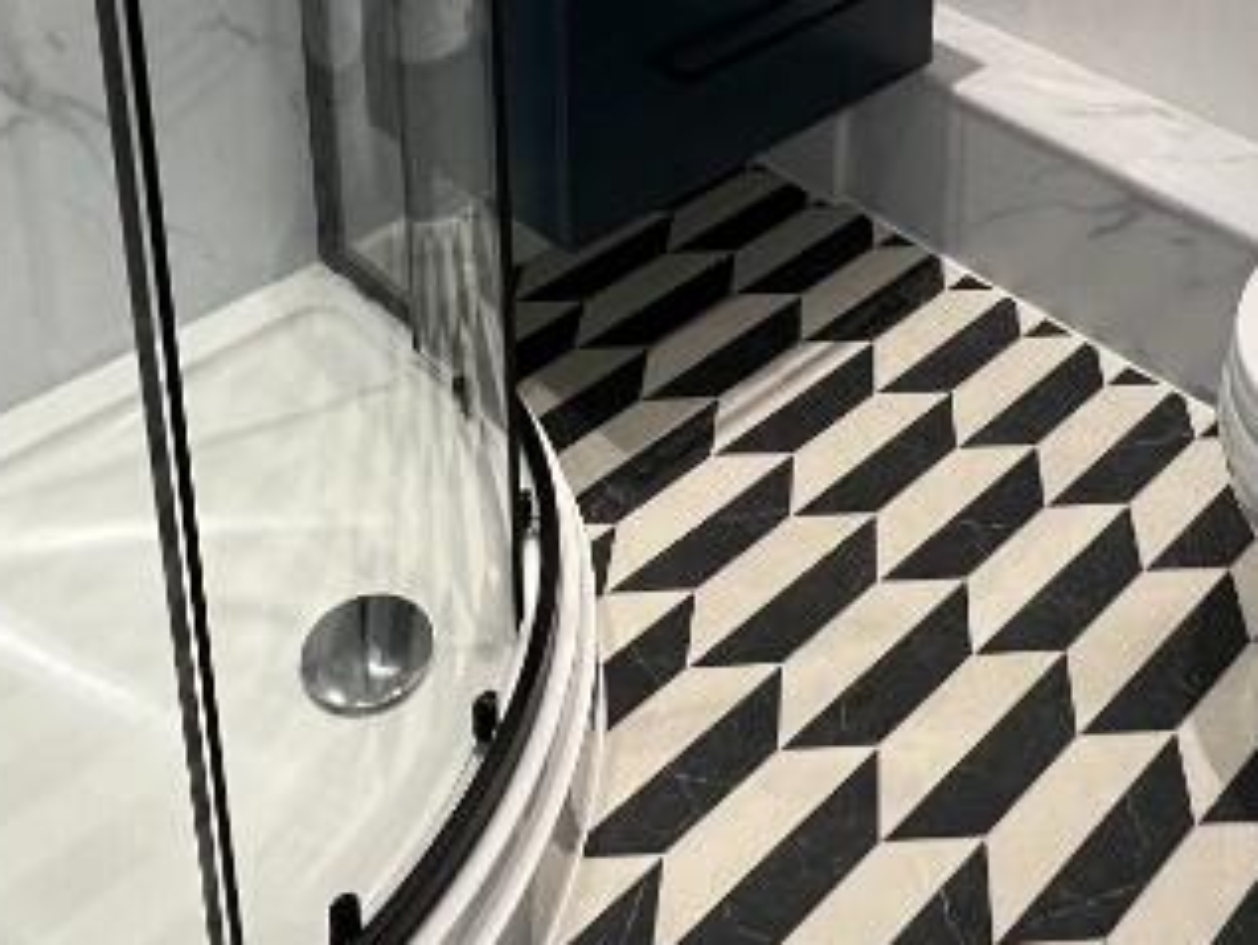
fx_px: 1527
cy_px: -286
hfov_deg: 44.5
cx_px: 770
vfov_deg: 28.3
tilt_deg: -17.5
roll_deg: -0.8
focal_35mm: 42
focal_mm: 1.57
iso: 160
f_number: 1.8
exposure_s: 1/100
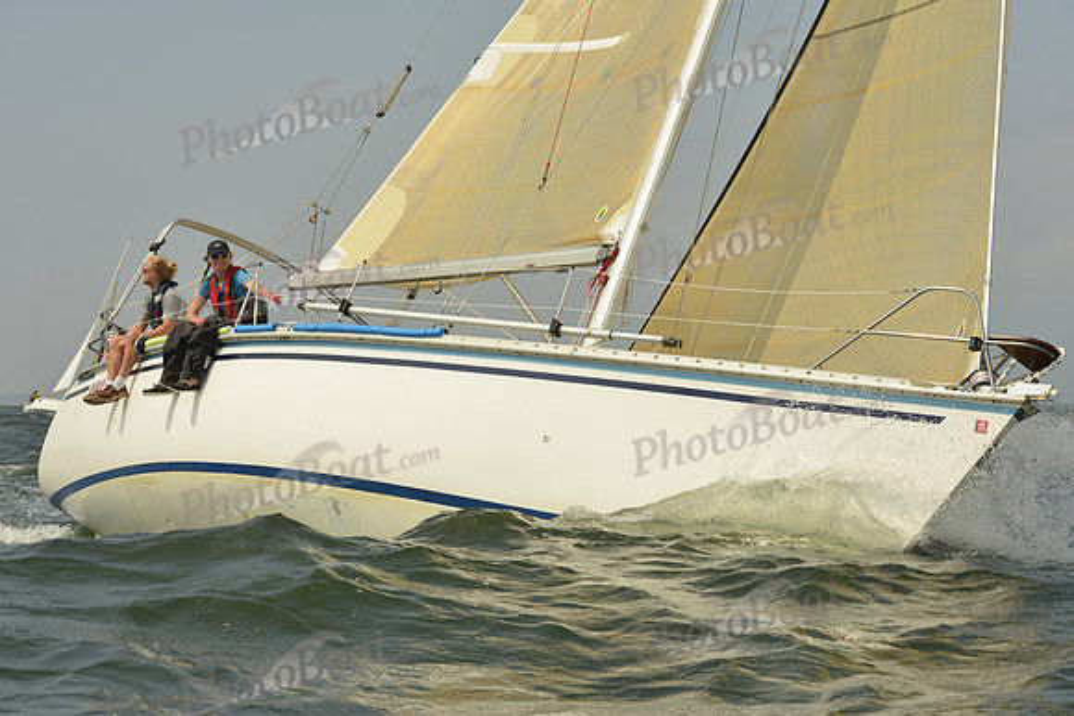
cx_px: 537
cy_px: 358
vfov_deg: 13.4
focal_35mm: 102
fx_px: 3044
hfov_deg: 20.0
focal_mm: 102
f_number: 10
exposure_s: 1/1250
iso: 320
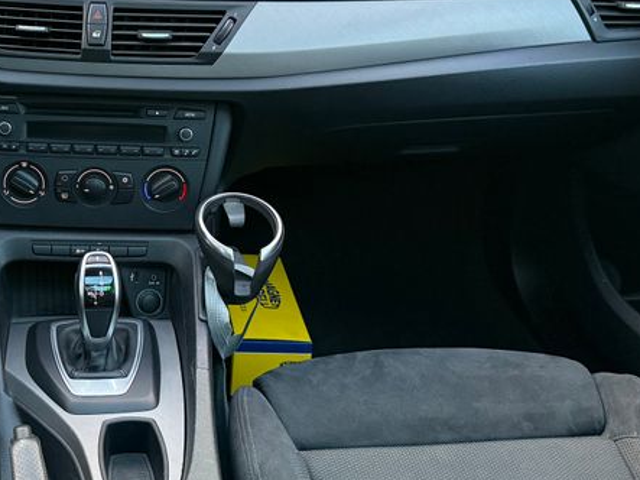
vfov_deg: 27.7
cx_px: 105
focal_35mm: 52
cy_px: 137
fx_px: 961
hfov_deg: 35.3
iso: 320
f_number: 1.78
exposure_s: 1/60
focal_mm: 6.76
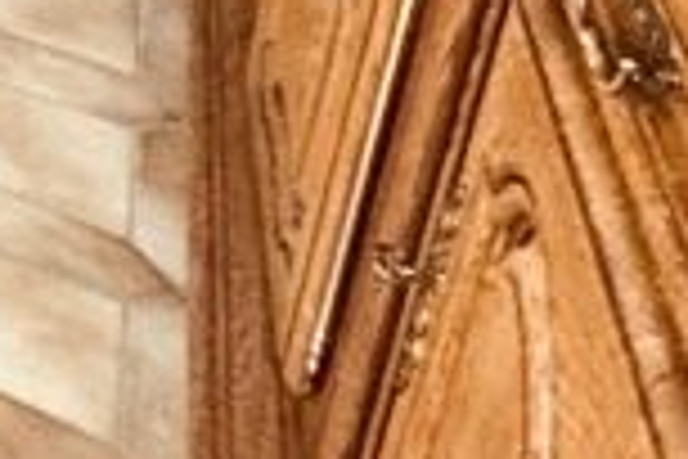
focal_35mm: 76
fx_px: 1452
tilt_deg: -15.5
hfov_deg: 15.5
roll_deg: +1.4
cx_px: -922
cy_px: -657
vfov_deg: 13.2
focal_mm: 2.22
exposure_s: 1/60
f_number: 2.2
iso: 640
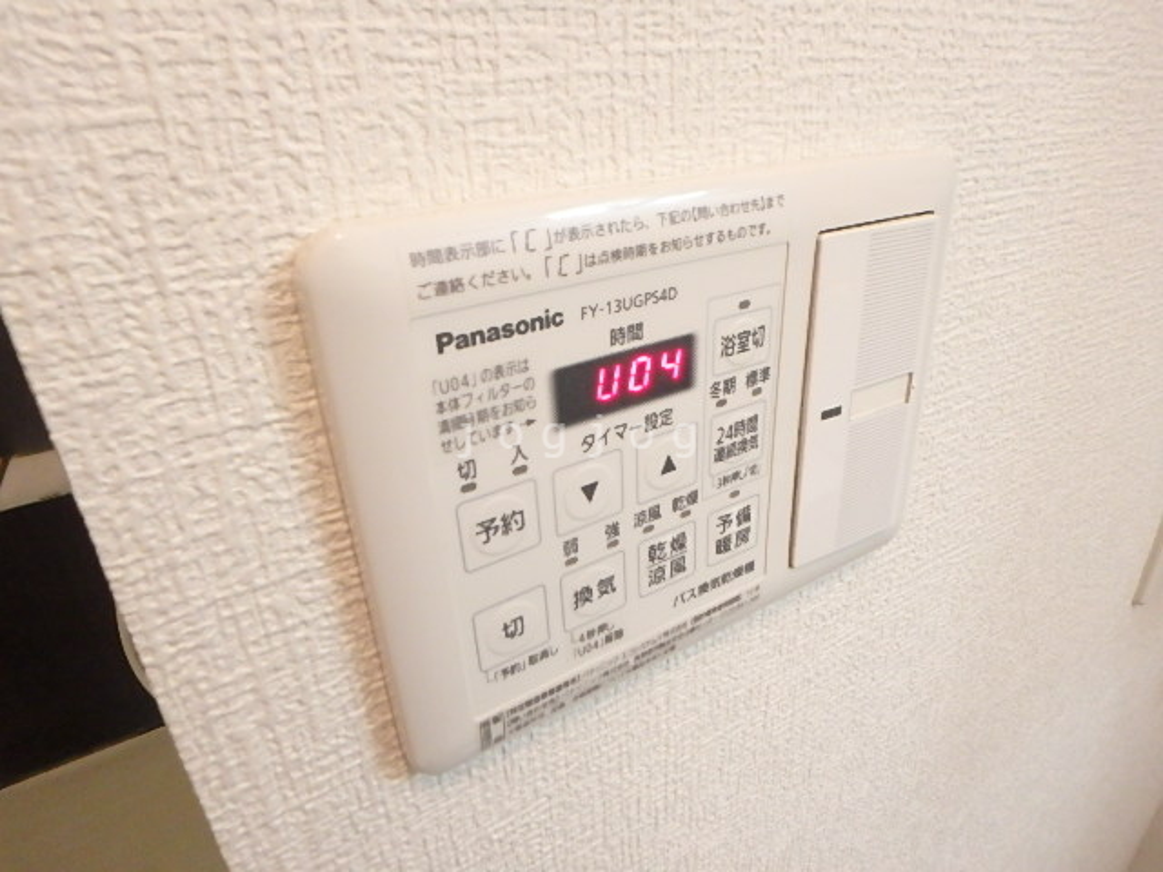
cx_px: 582
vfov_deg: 63.4
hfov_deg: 79.0
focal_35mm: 21
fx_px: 706
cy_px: 436
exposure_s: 1/30
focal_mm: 3.7
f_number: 3.5
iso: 800
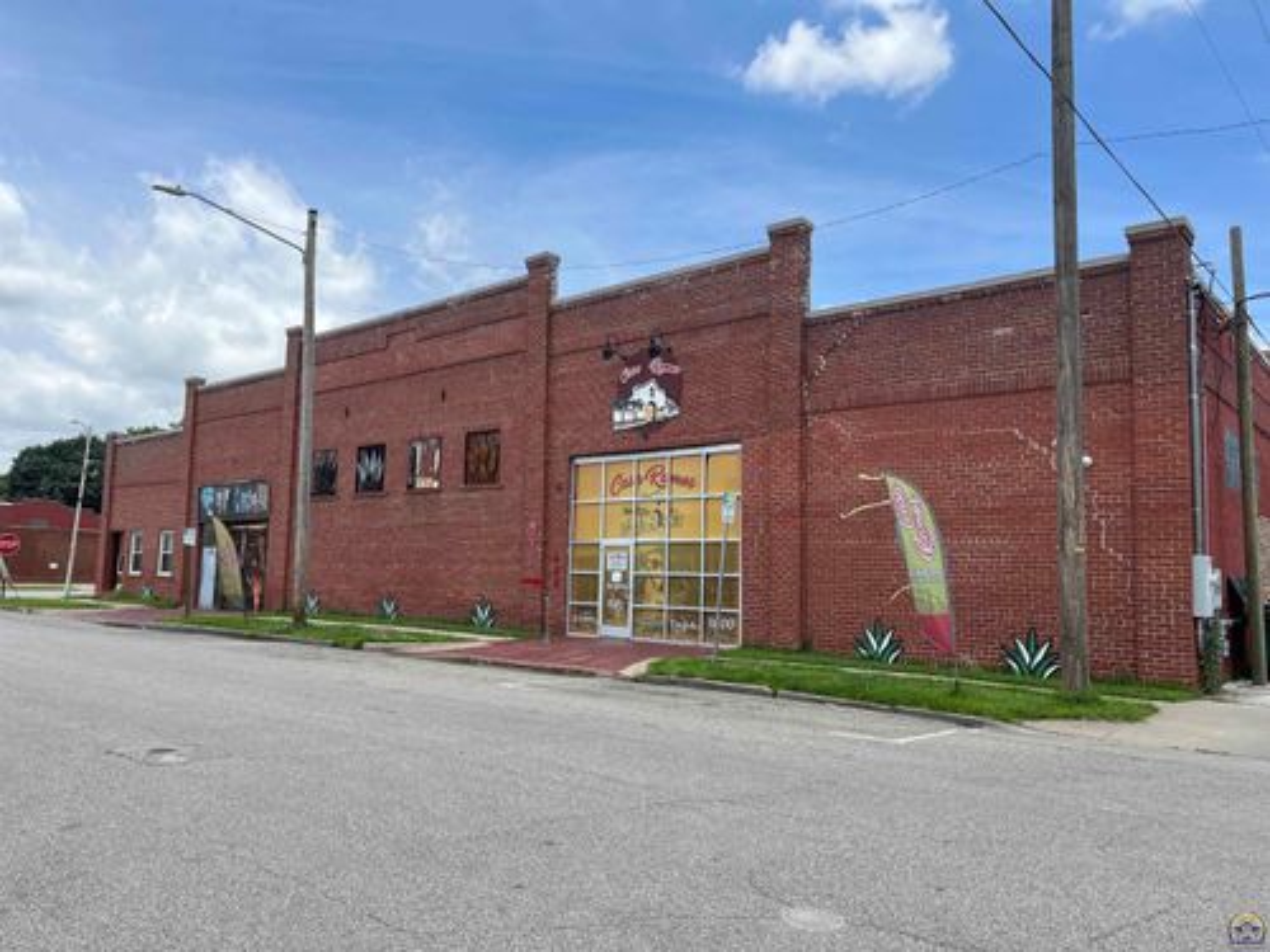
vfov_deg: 53.1
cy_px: 476
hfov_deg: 67.3
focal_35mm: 26
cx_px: 635
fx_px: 954
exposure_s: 1/2632
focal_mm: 5.1
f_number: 1.6
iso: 50
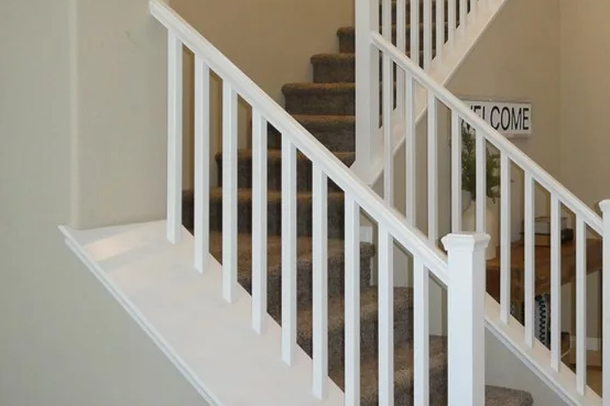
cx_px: 549
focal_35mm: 50
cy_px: 125
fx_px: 847
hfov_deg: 37.1
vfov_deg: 26.8
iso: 400
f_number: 3.4
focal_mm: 4.7
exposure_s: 1/30
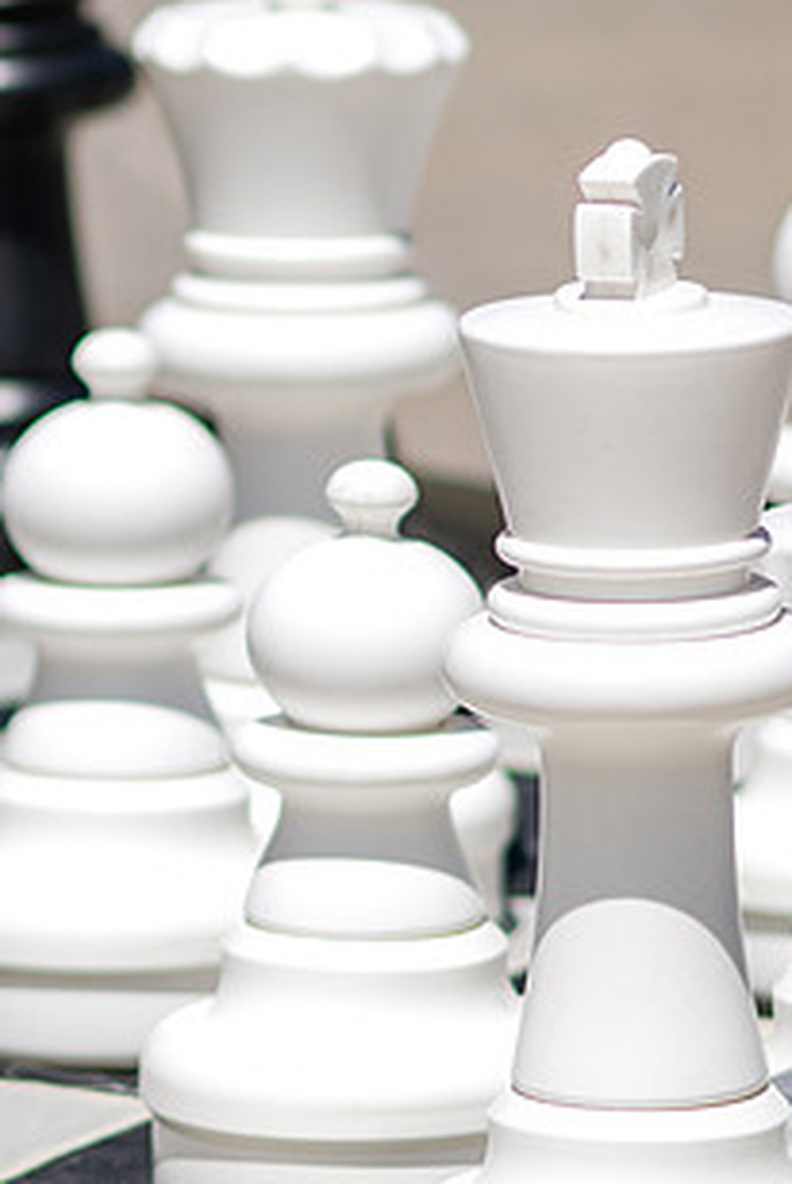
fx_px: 15112
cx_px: -83
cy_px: 527
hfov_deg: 3.0
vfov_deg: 4.5
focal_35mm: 459
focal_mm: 105
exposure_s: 1/12800
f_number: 1.4
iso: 100
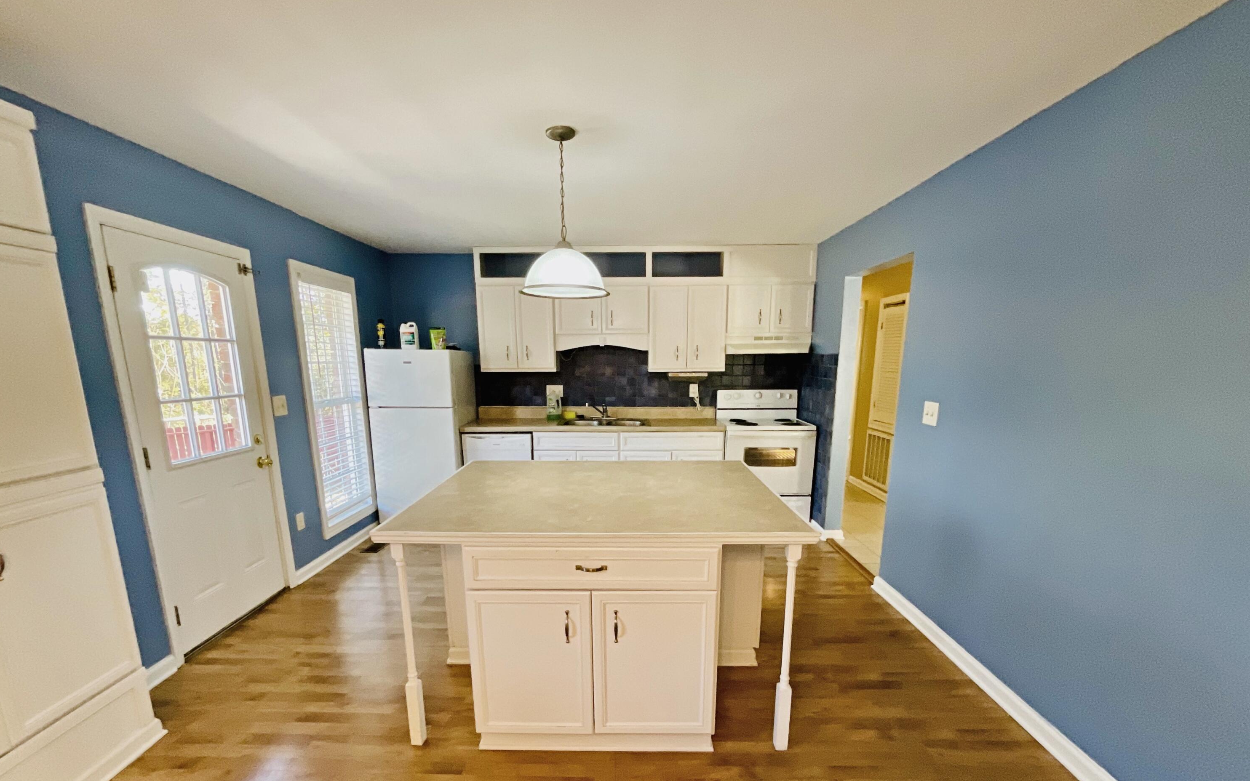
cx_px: 621
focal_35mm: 15
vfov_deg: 74.0
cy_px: 469
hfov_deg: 101.5
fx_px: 511
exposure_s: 1/60
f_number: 2.4
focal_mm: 1.27
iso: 200
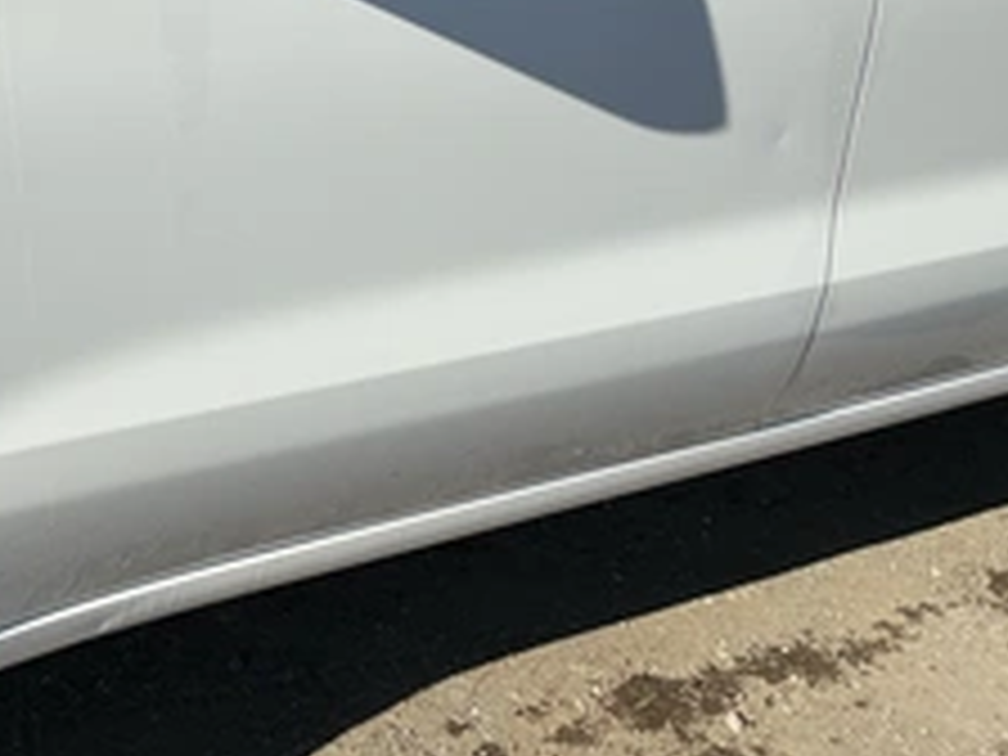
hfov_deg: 37.5
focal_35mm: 50
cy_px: 256
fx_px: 1456
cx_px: 292
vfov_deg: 28.9
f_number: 1.8
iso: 25
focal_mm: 3
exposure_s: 1/2959
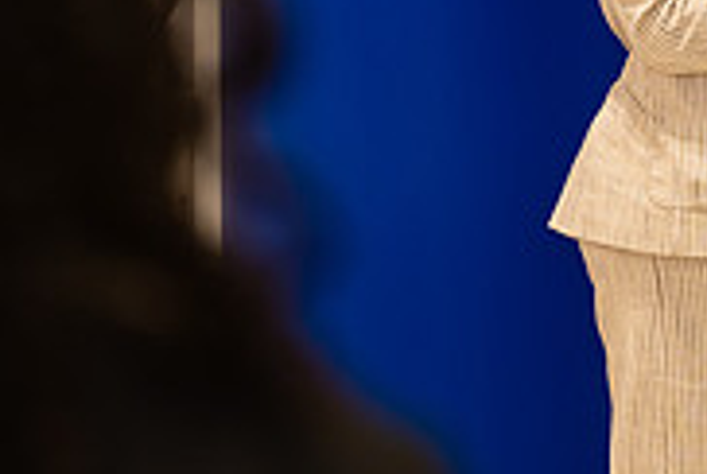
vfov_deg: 3.9
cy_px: -235
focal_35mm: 351
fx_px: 6904
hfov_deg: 5.8
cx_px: 839
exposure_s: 1/160
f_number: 3.2
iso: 640
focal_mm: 110
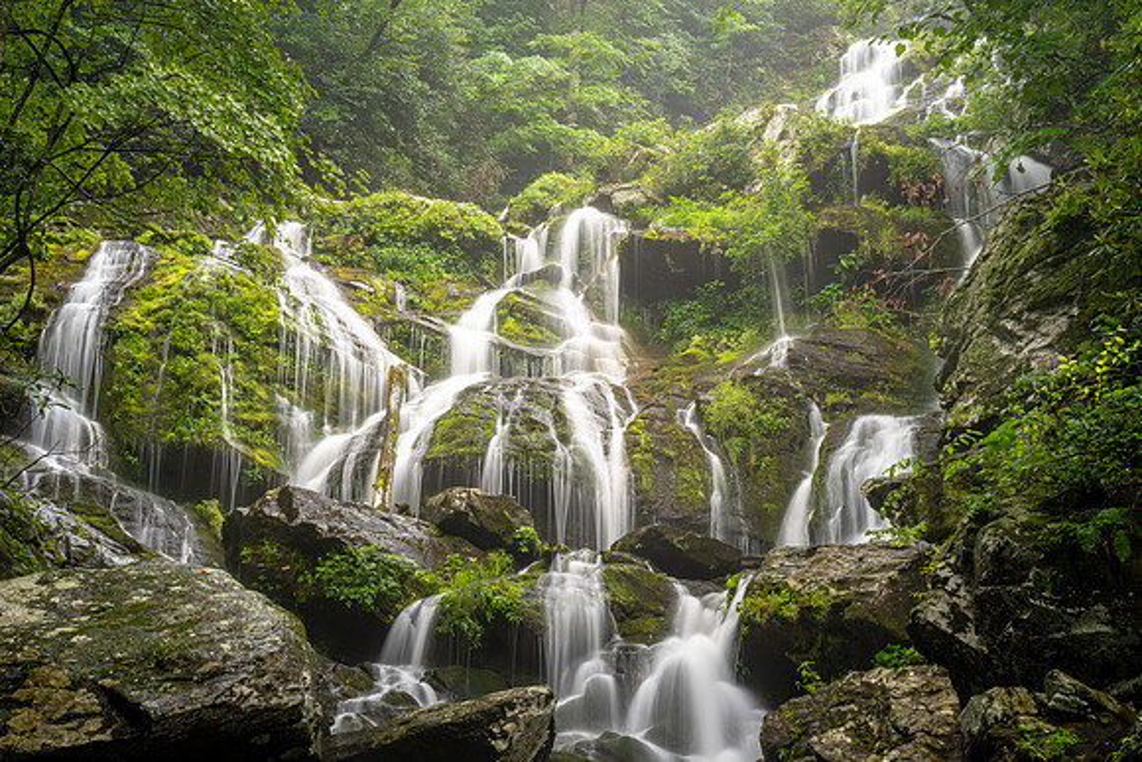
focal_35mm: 48
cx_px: 558
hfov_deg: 40.8
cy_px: 383
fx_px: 1533
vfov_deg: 27.9
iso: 250
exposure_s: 2
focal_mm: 47
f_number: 14
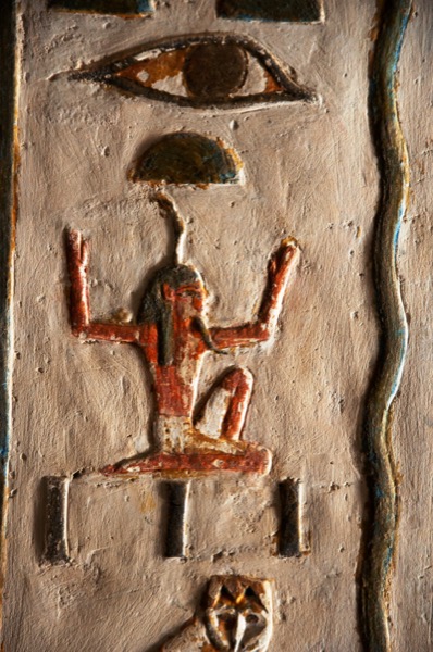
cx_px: 216
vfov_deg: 13.1
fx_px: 2851
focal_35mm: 158
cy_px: 326
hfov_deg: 8.7
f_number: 5.6
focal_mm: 105
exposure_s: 1/40
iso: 1000
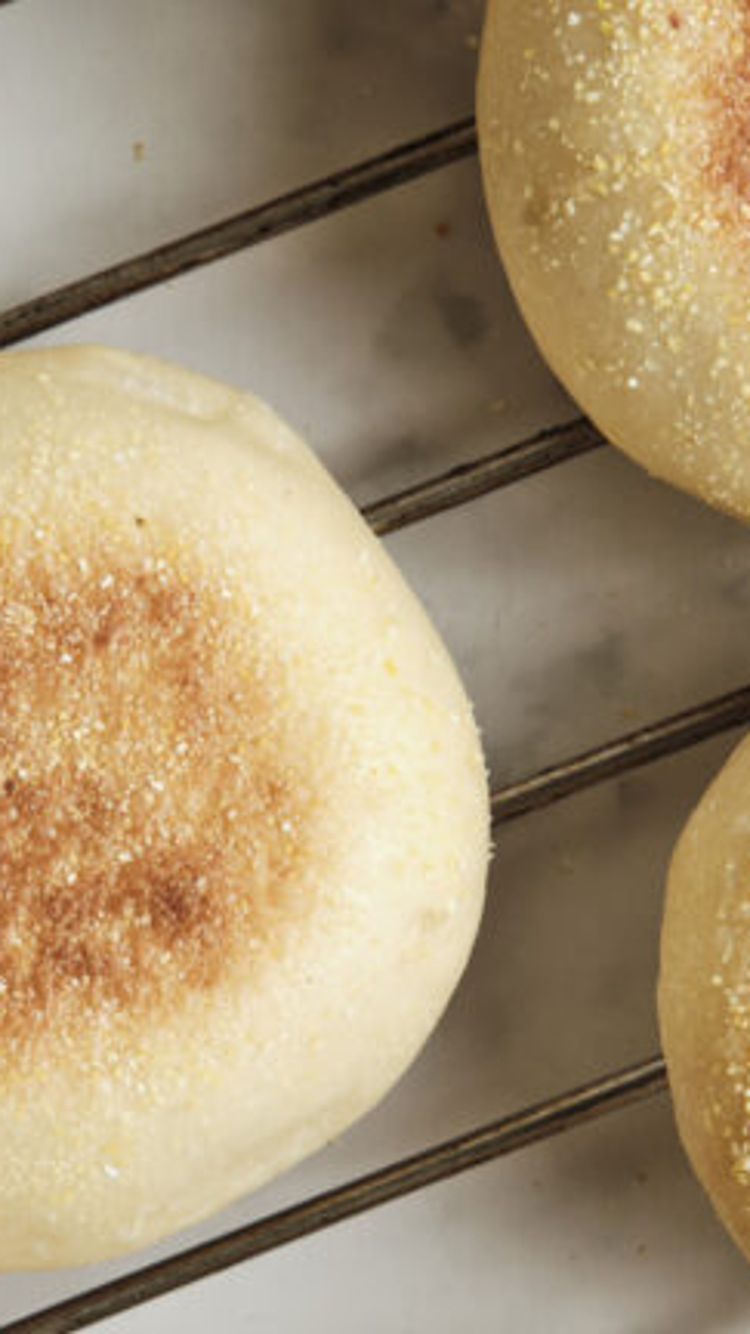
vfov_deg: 10.1
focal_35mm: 214
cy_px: 970
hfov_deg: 5.7
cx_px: 290
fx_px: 7566
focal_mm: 65.4
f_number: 9
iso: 200
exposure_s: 1/80
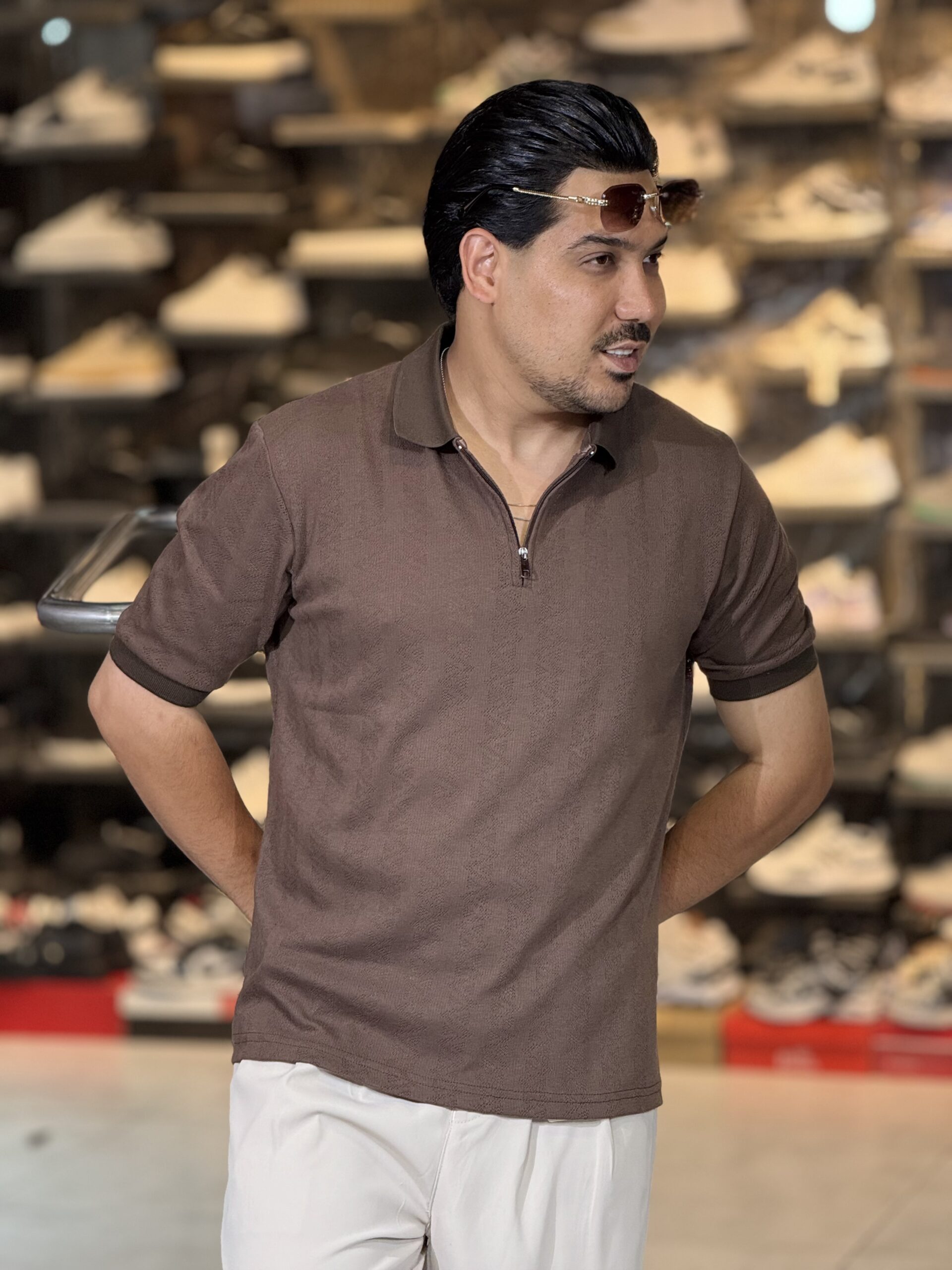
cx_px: 476
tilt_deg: -5.4
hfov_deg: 12.3
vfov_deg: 16.4
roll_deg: +0.8
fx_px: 4400
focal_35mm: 120
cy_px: 635
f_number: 2.8
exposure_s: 1/100
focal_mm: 15.66
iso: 160
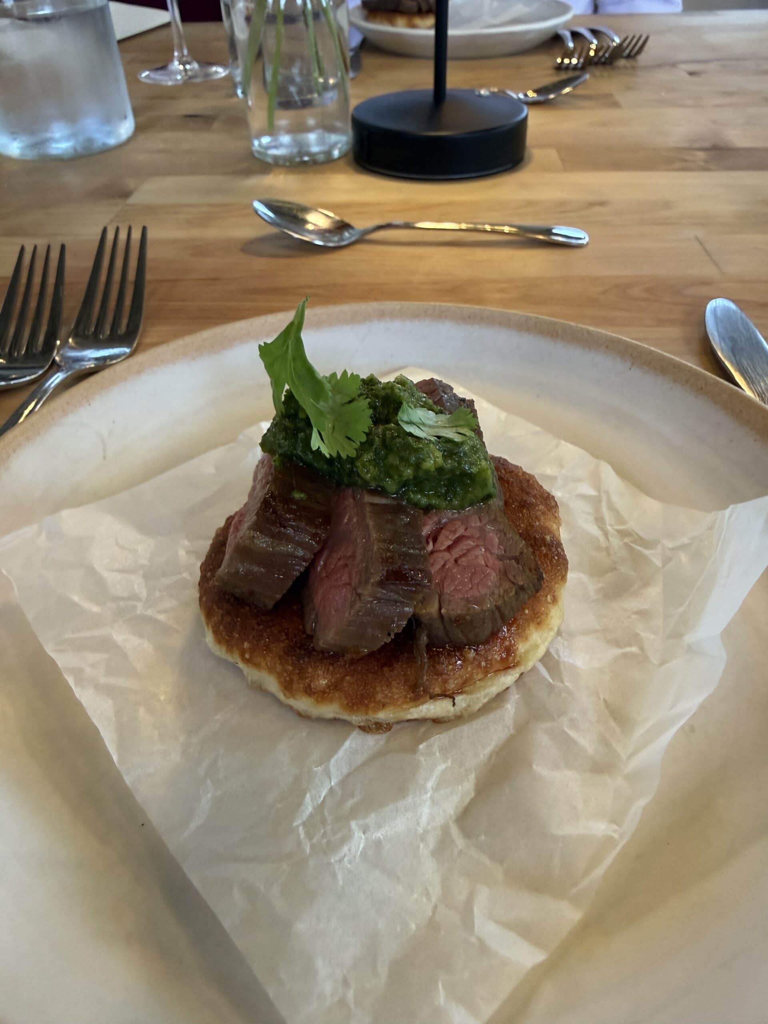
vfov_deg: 71.6
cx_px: 384
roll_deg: +1.7
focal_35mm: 24
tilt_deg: -39.4
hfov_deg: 56.8
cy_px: 512
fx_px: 710
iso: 320
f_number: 2.2
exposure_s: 1/60
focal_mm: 2.22
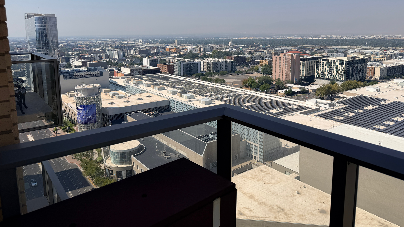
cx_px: 205
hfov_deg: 69.8
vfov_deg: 42.4
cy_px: 76
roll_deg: +1.0
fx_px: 289
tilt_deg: -7.6
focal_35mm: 27
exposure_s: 1/10309
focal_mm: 6.76
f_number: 1.78
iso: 100
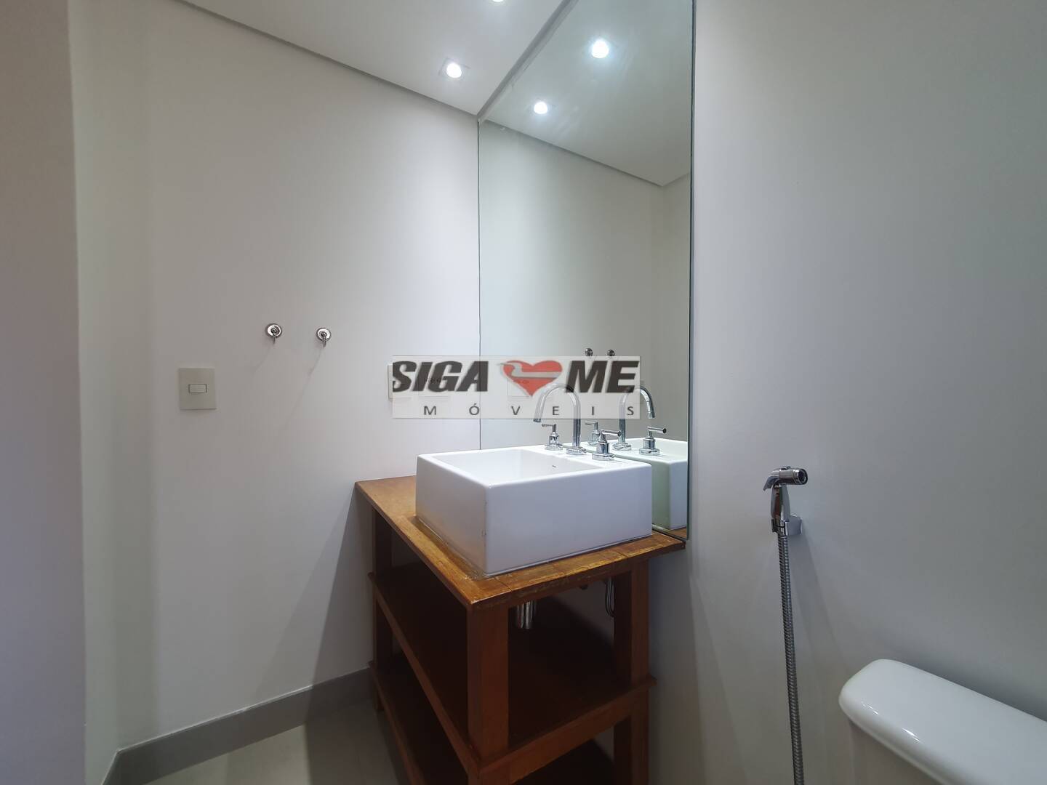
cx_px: 524
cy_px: 392
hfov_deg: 106.2
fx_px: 393
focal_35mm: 13
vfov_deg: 89.9
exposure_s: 1/60
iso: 100
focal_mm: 1.8
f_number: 2.2
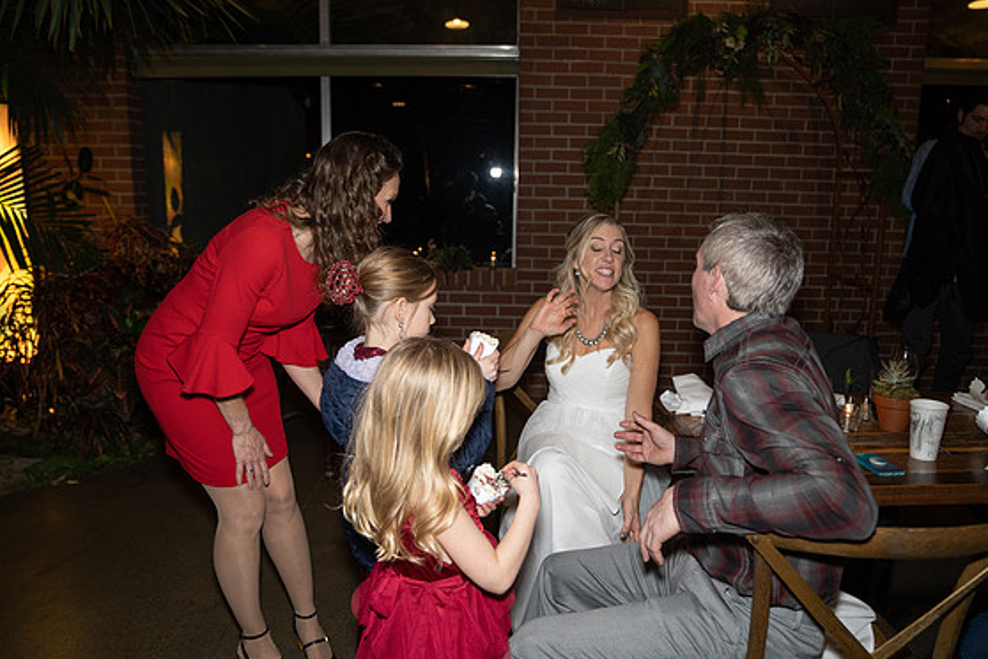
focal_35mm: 26
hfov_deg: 69.4
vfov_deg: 49.6
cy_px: 329
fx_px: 713
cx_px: 506
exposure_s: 1/160
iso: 2000
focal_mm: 25
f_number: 2.8
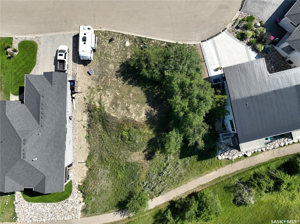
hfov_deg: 71.6
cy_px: 112
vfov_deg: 56.7
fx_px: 208
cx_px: 150
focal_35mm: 24
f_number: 2.8
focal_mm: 12.29
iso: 110
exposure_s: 1/100
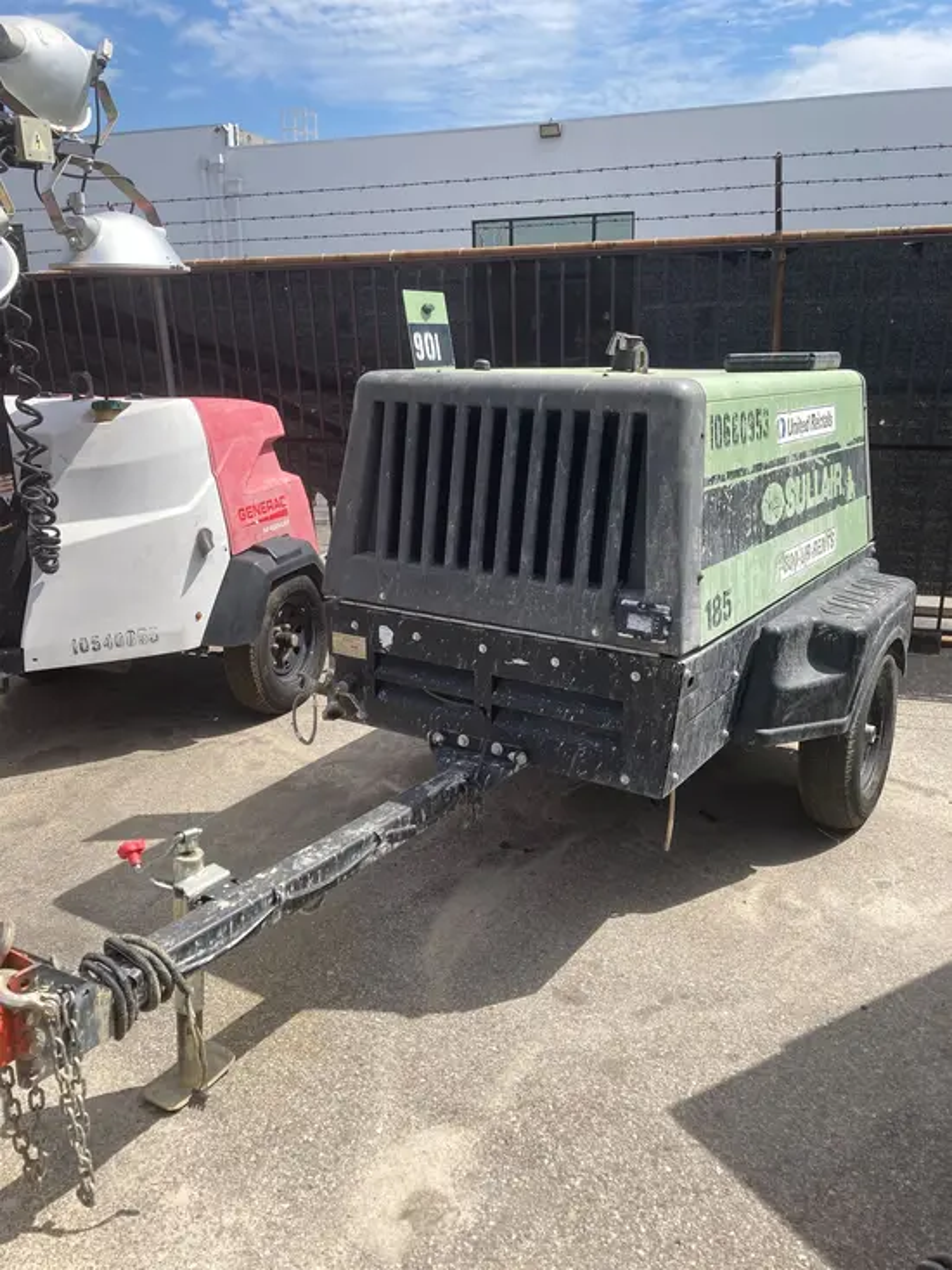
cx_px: 476
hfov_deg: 49.8
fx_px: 1026
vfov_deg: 63.4
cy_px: 635
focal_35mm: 28
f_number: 1.8
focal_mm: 3.99
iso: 20
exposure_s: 1/1799
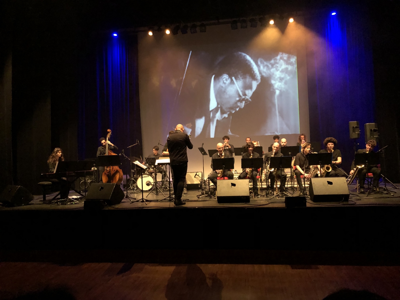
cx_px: 200
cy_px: 150
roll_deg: +0.8
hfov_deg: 63.4
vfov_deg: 49.7
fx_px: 324
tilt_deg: +1.5
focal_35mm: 28
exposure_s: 1/6
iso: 80
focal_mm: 3.99
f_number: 1.8
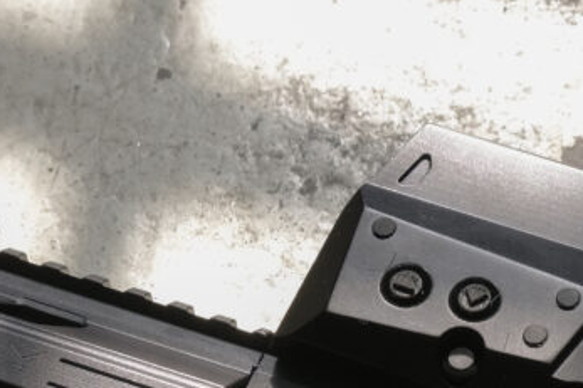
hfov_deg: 14.1
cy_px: 831
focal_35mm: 146
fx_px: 2363
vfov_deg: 8.8
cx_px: 344
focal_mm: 22.3
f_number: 7.1
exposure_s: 1/60
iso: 400
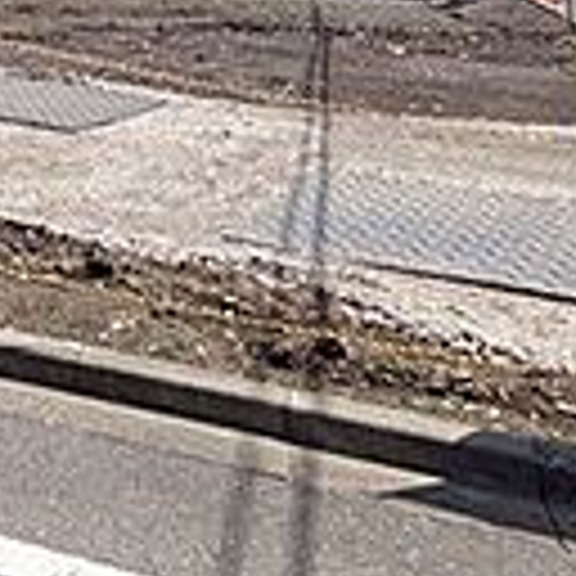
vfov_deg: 23.7
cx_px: -194
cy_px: -284
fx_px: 1092
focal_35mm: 58
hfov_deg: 25.1
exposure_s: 1/1783
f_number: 2.2
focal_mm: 1.83
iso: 43
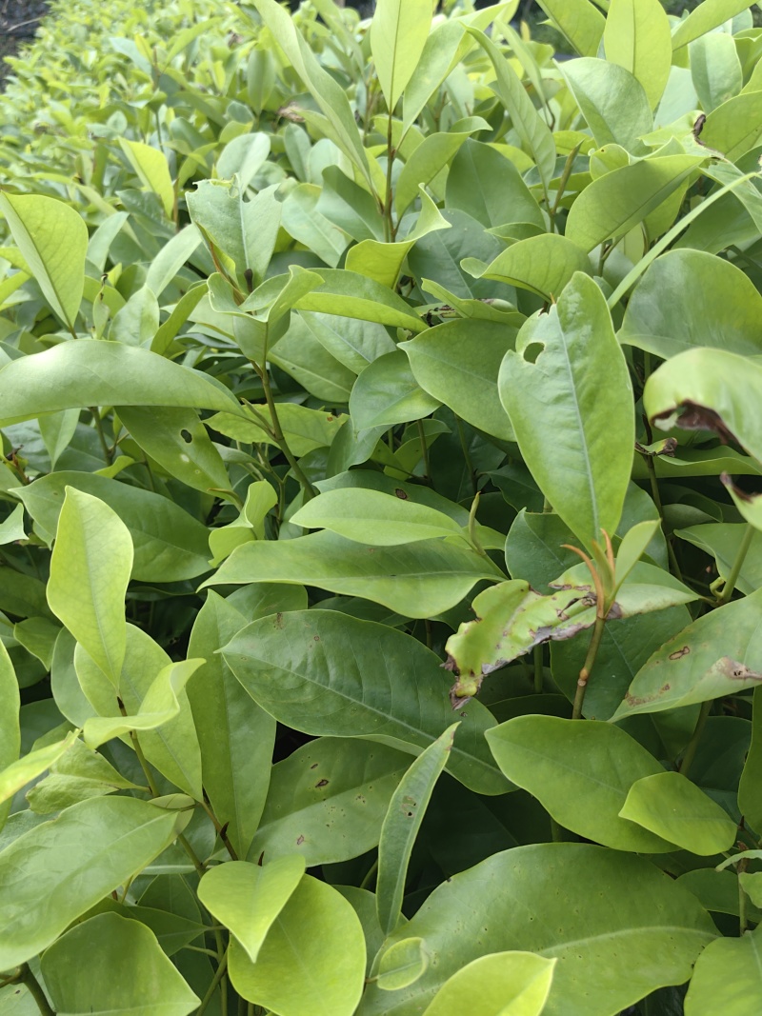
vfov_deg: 65.3
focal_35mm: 27
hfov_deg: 51.3
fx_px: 793
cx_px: 381
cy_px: 508
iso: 50
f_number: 2
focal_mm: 5.75
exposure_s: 1/405
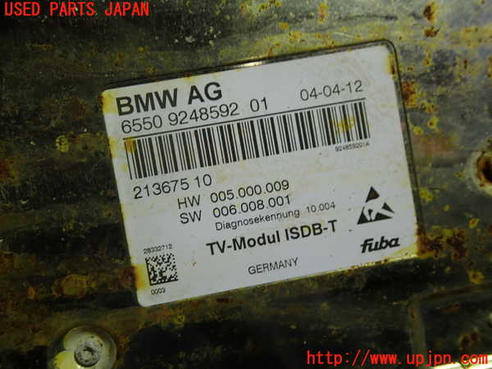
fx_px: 426
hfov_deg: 60.0
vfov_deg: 46.8
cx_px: 246
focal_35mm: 30
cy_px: 184
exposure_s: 1/60
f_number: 2.3
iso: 100
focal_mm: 5.4
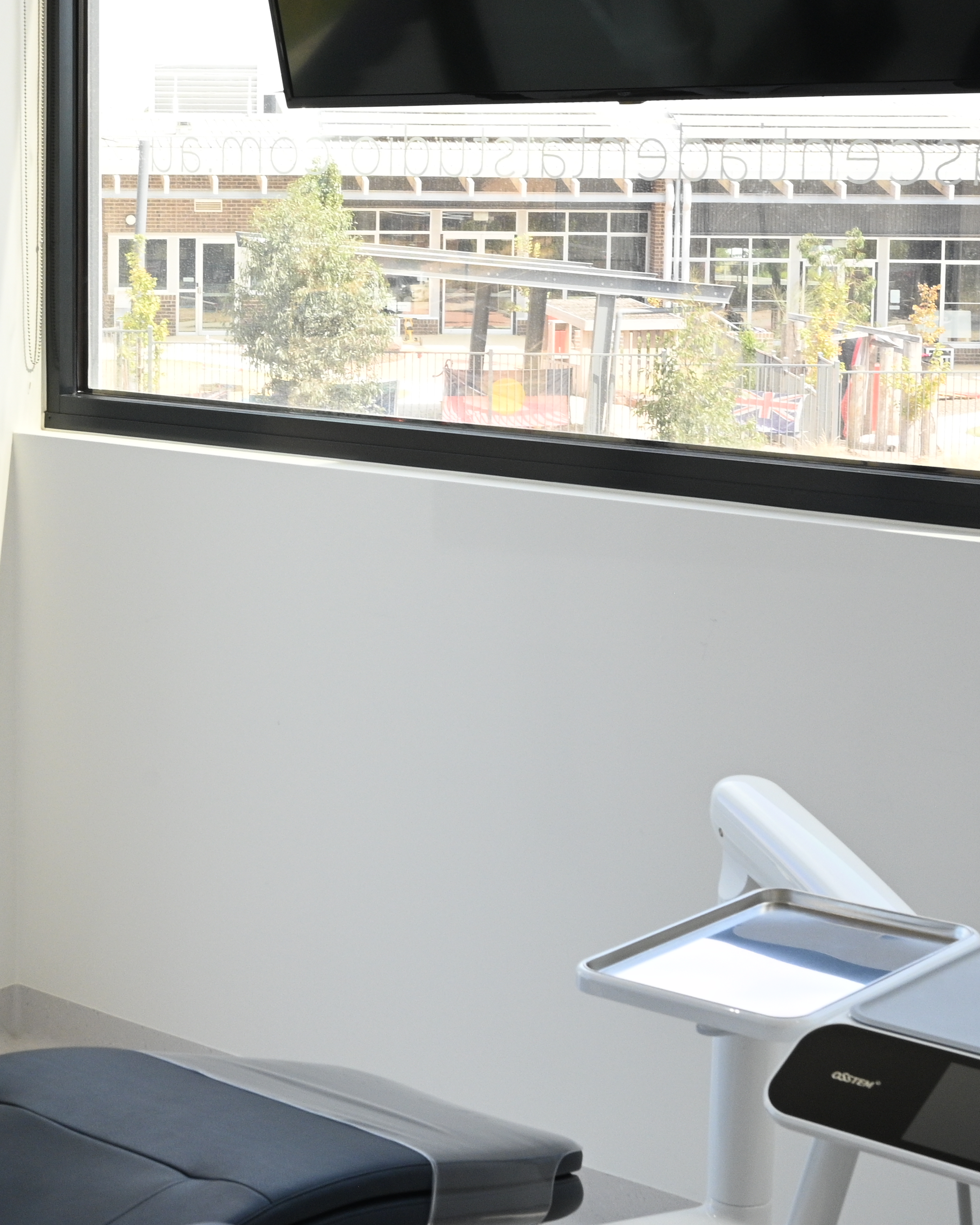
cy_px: 402
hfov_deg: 20.6
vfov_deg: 25.6
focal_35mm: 74
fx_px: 2683
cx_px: 259
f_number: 13
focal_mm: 35
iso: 1000
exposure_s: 1/80
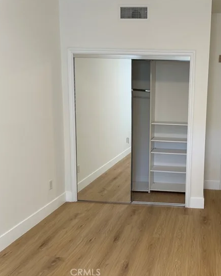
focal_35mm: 32
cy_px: 136
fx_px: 262
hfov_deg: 43.3
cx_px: 181
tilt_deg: -7.0
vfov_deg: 55.7
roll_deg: -1.3
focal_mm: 6.86
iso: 160
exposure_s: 1/60
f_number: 1.78
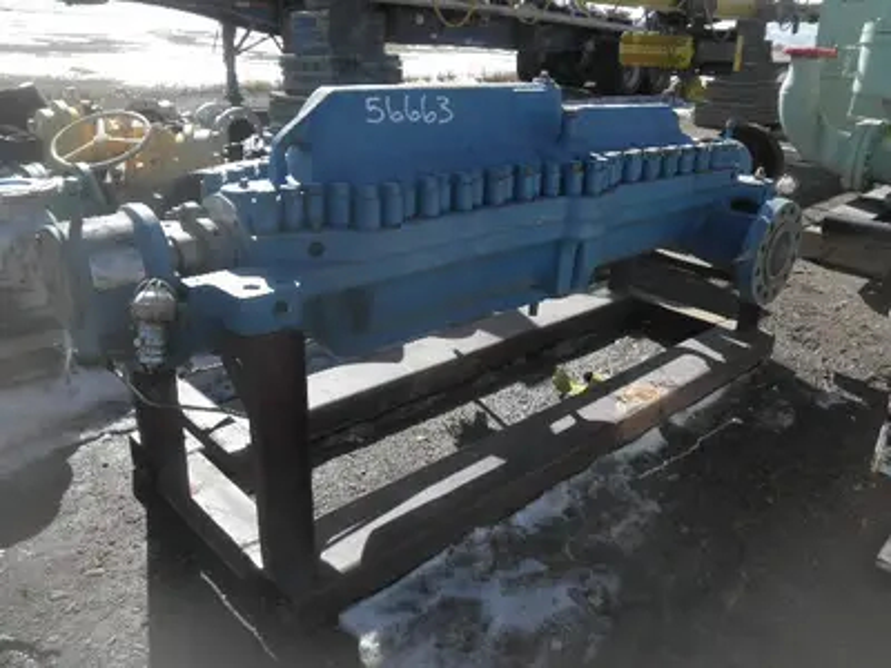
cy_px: 334
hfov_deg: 63.4
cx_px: 446
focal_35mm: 28
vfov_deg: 49.7
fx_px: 721
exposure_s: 1/80
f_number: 8.5
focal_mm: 5
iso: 64
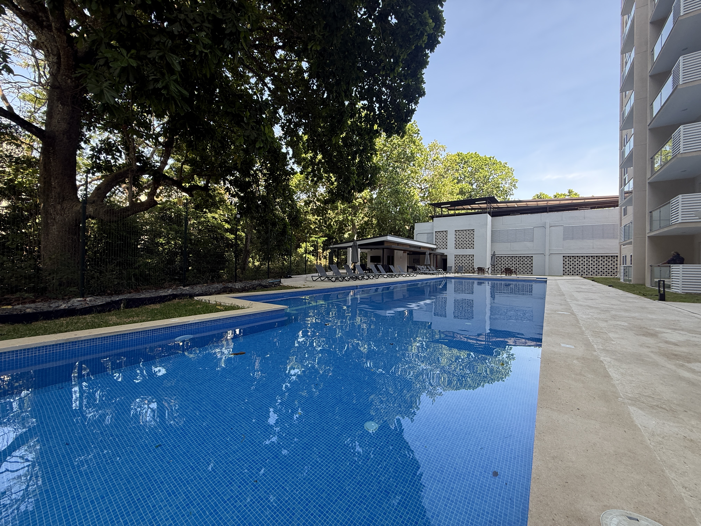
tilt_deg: +0.2
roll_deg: -1.5
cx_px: 350
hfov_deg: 102.1
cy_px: 263
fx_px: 284
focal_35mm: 14
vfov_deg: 85.7
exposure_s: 1/200
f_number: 2.2
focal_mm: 2.22
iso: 64
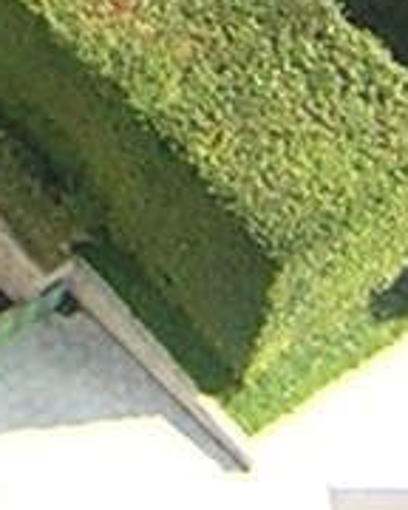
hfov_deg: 4.8
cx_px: -581
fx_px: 4709
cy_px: -946
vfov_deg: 5.8
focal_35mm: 312
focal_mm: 4.7
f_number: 2.6
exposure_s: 1/425
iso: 100
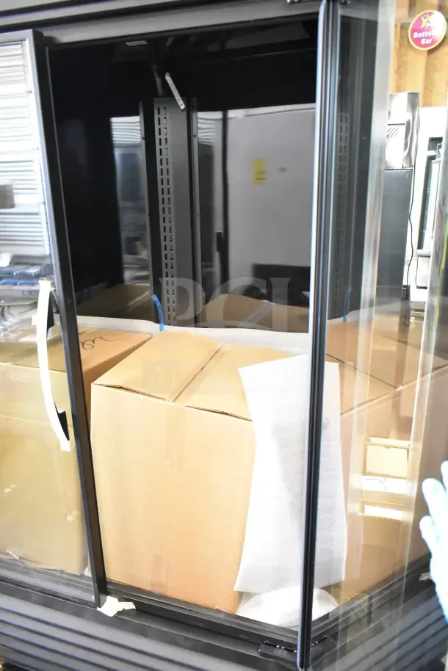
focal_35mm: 27
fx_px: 504
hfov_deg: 48.0
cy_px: 336
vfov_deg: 67.4
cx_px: 224
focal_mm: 18
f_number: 3.5
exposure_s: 1/30
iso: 4500
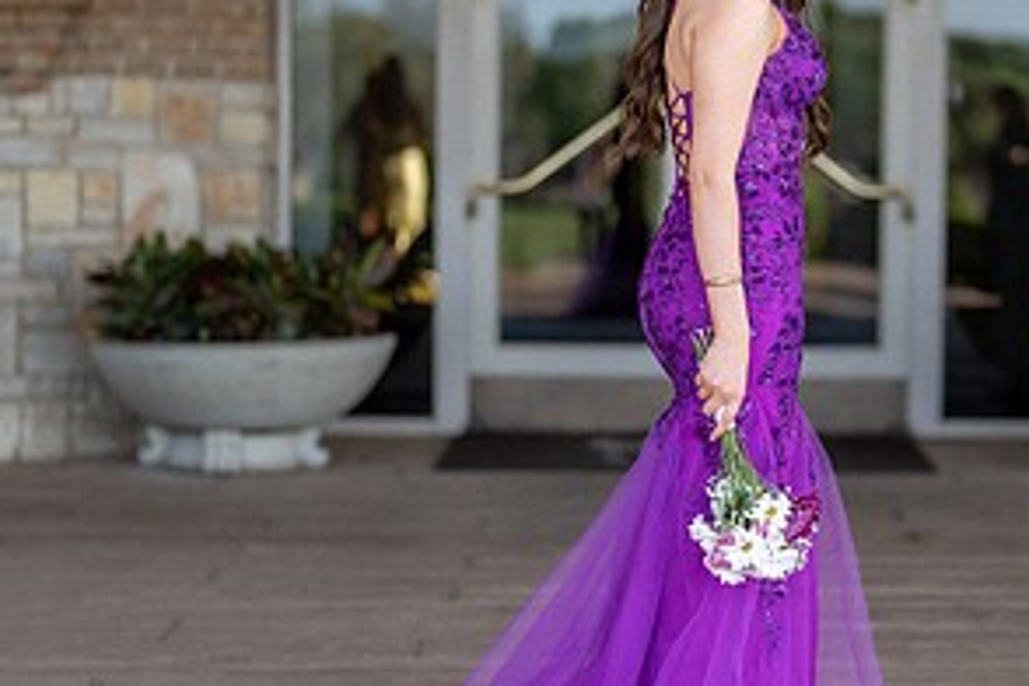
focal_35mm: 117
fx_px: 3344
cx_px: 771
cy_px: 312
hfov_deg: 17.4
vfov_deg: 11.7
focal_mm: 50
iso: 160
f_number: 1.2
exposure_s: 1/2000
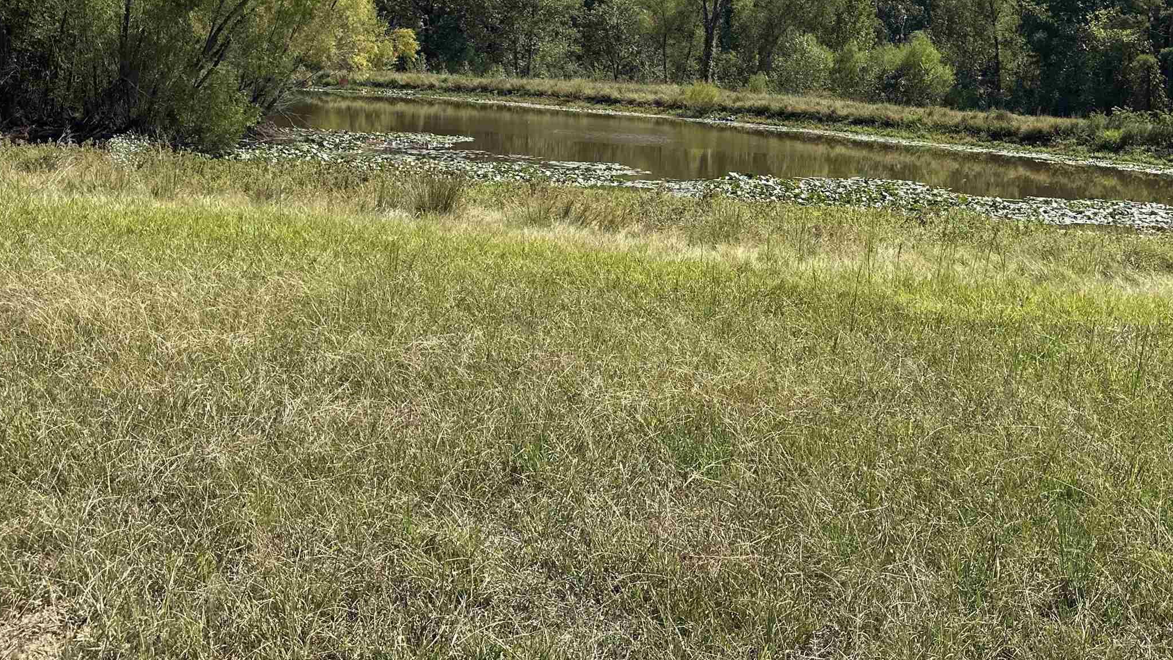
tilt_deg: -1.4
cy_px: 116
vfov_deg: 29.6
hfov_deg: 51.5
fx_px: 1213
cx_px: 658
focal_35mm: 39
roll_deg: -2.6
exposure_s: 1/4184
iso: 80
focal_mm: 6.86
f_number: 1.78
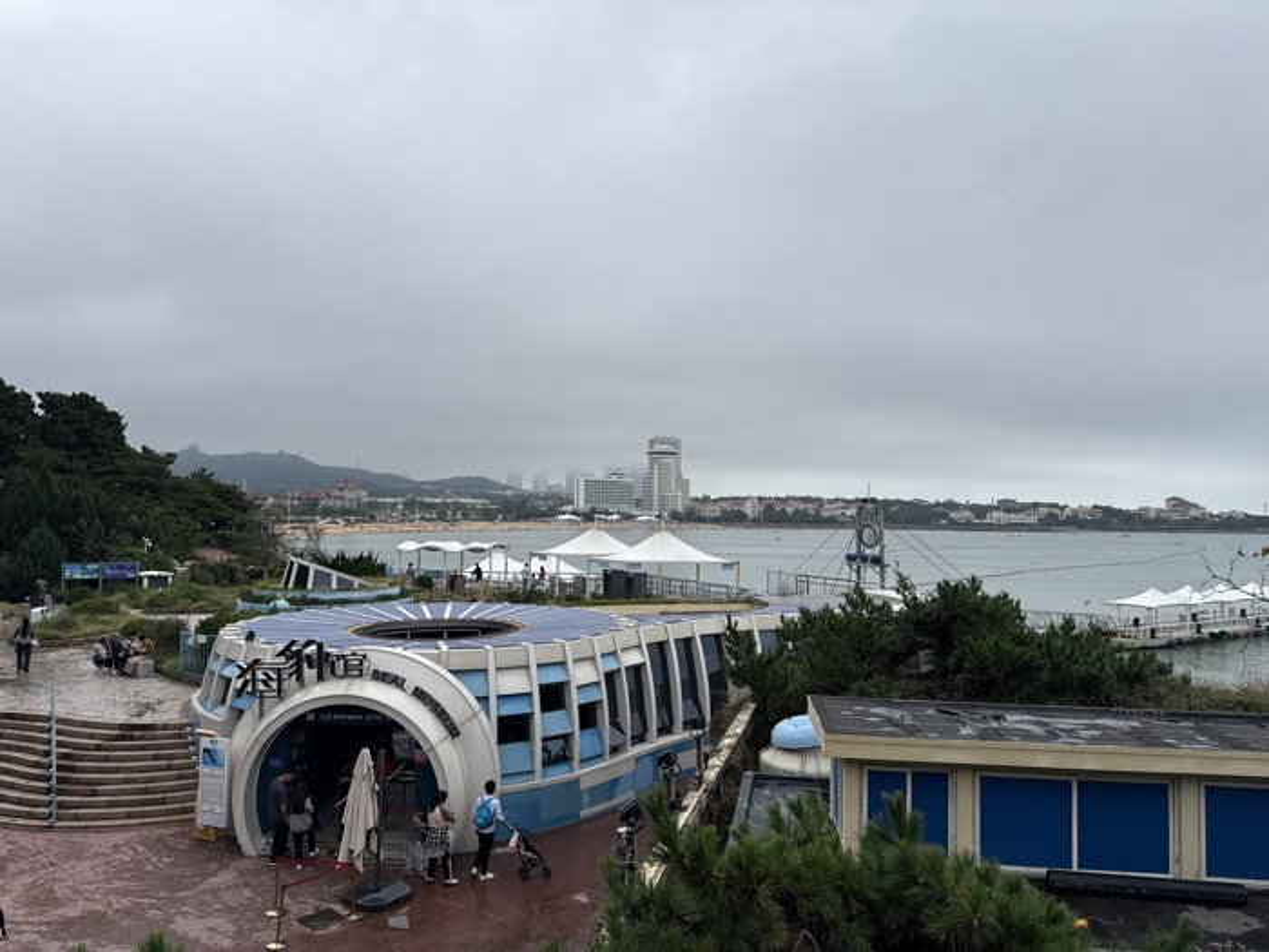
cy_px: 476
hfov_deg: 71.6
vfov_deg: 56.8
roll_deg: -0.7
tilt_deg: +2.3
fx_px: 880
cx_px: 634
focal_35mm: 24
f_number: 1.78
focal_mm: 6.76
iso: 80
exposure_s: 1/4673
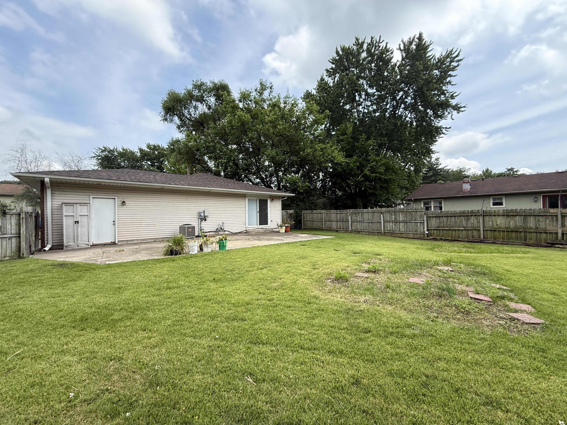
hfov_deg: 102.1
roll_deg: +0.4
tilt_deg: +0.5
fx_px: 229
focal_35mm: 14
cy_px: 212
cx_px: 284
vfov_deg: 85.7
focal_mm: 2.22
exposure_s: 1/809
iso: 64
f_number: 2.2
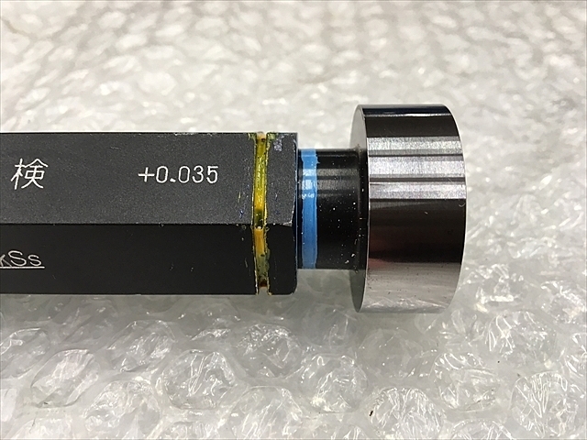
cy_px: 220
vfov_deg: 48.2
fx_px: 492
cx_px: 294
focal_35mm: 29
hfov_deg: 61.7
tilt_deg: -45.1
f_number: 2.2
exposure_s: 1/30
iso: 64
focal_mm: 4.15
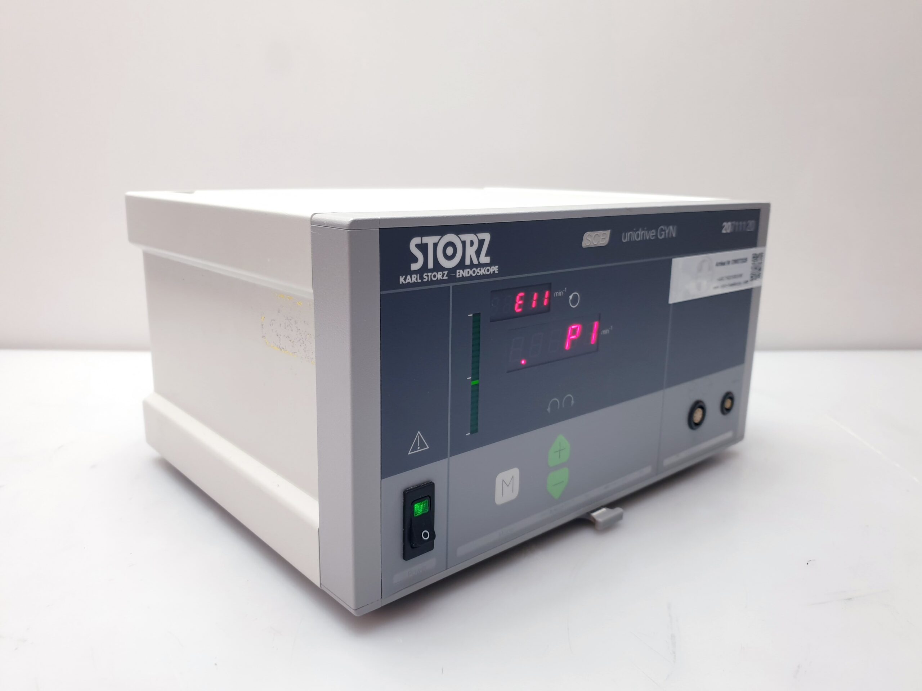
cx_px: 461
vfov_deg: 53.1
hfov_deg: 67.3
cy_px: 346
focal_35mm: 26
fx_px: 693
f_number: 1.5
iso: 64
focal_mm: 4.3
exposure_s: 1/100
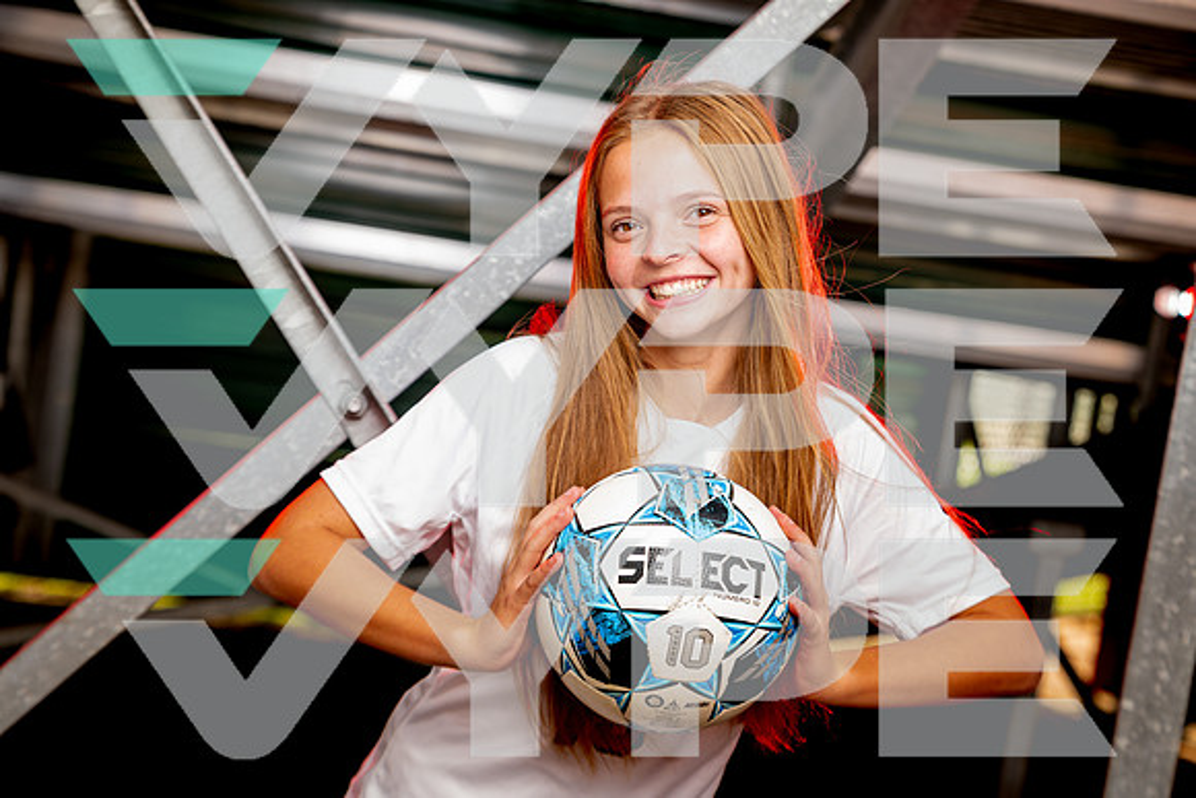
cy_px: 399
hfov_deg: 33.4
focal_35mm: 60
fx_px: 1994
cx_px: 598
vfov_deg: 22.6
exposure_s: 1/250
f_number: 3.5
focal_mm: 60
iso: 100
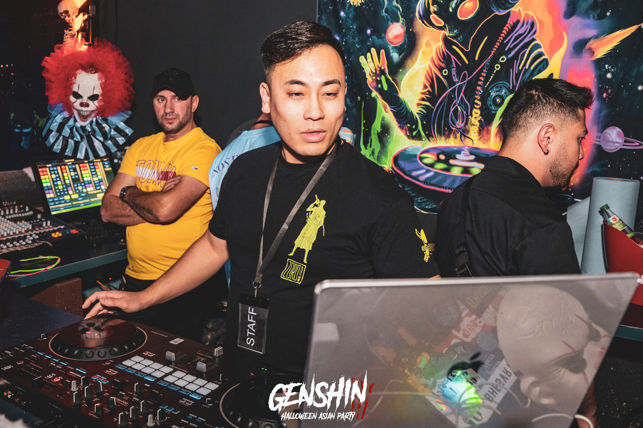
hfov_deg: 62.5
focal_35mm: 30
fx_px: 529
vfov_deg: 44.1
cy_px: 202
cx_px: 299
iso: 1250
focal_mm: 24
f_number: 4.5
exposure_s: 1/50
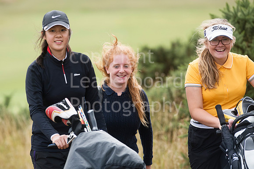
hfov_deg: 6.9
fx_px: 2114
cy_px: 84
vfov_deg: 4.6
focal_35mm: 300
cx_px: 127
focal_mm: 300
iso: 800
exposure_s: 1/1600
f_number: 6.3
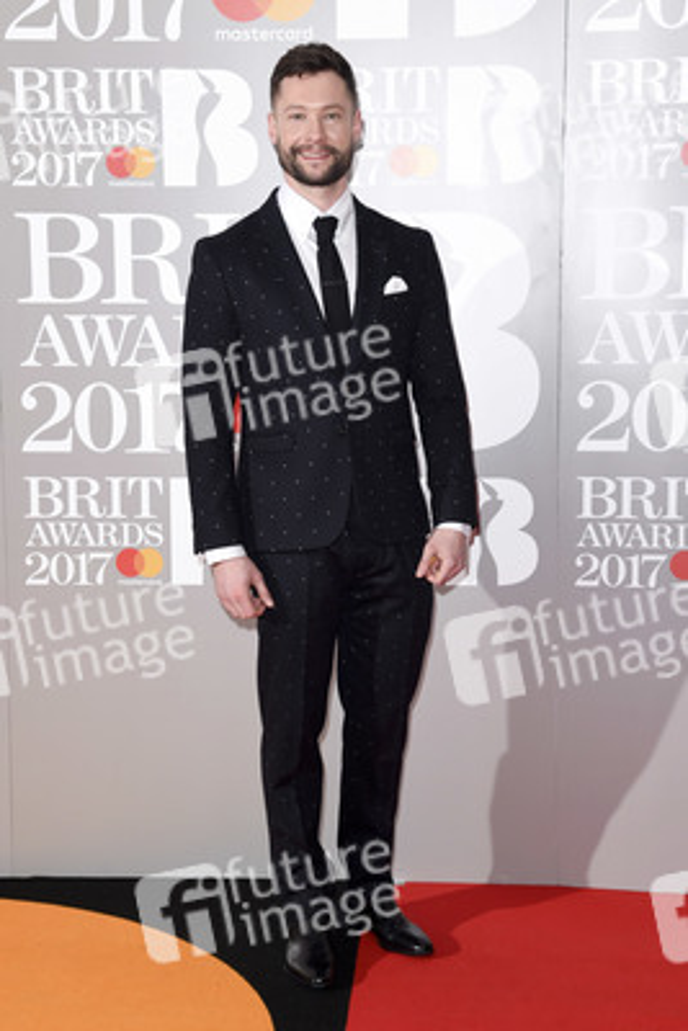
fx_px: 1776
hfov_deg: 21.9
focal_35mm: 62
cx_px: 344
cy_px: 516
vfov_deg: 32.4
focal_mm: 62
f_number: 5.6
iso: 400
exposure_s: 1/250
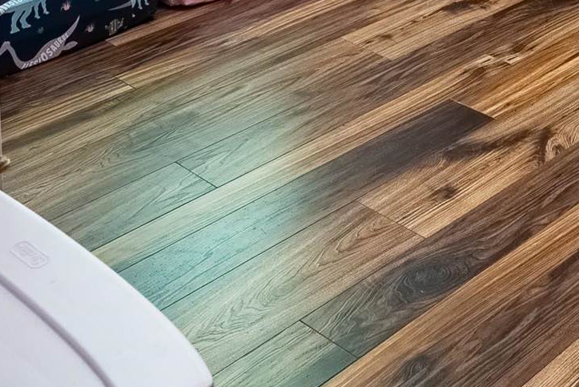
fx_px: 1094
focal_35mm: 68
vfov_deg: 15.3
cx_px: 733
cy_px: -427
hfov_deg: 25.8
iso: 400
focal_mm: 16
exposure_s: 1/100
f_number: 8
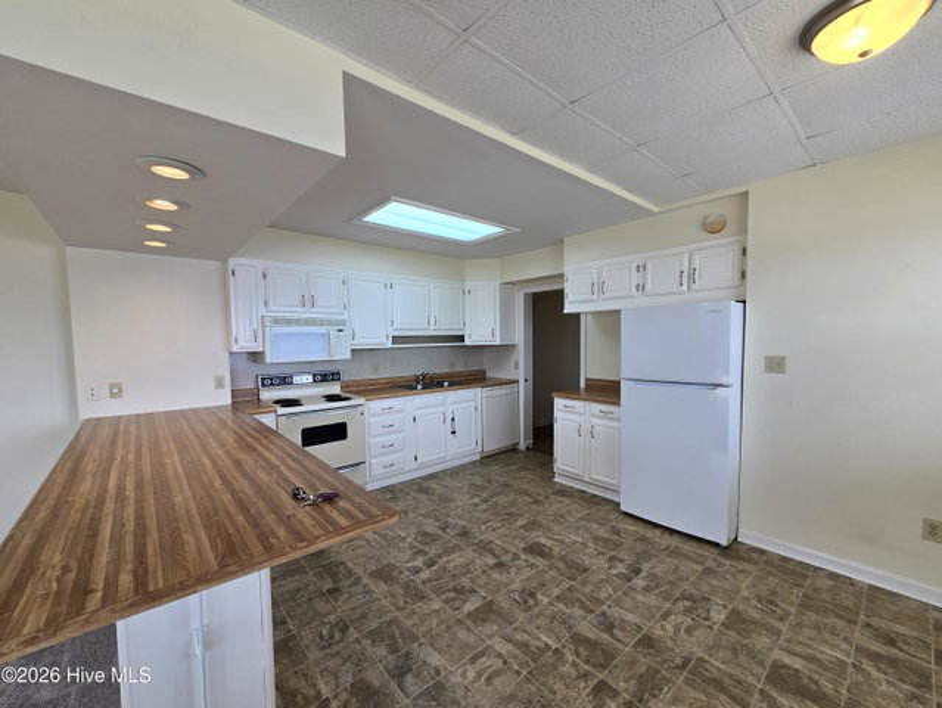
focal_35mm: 13
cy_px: 354
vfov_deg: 90.0
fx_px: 354
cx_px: 471
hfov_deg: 106.1
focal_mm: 2.2
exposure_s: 1/120
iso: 64
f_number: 2.2
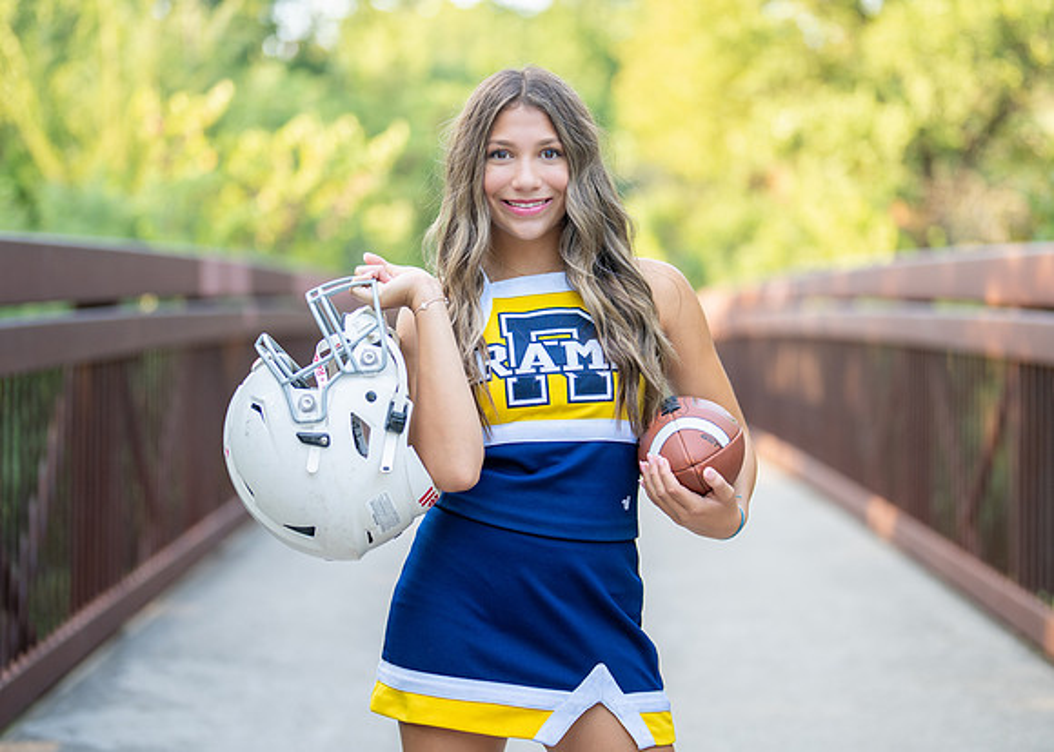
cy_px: 355
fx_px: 2005
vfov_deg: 21.2
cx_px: 585
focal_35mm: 67
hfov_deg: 29.4
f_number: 1.2
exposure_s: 1/500
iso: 125
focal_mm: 50
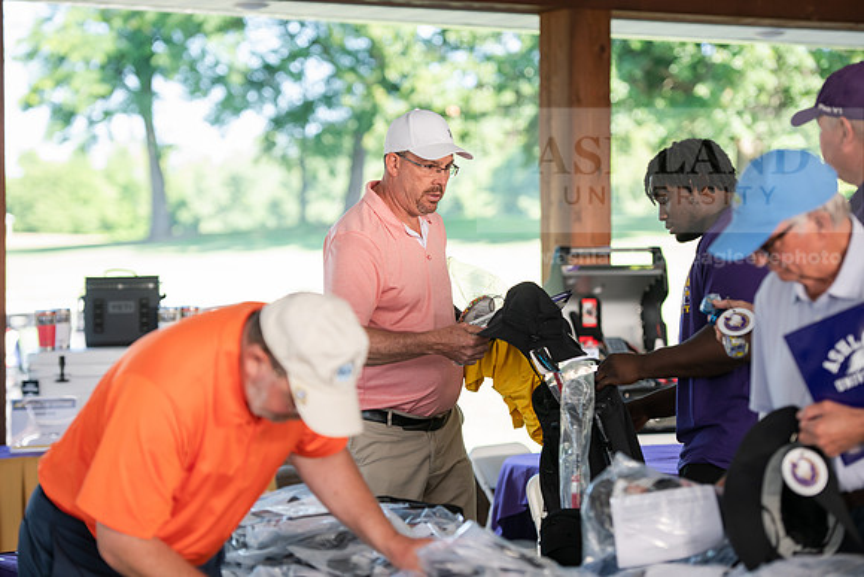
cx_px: 432
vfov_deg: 12.5
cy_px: 288
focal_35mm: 110
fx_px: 2640
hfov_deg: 18.6
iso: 320
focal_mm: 110
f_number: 3.2
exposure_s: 1/250
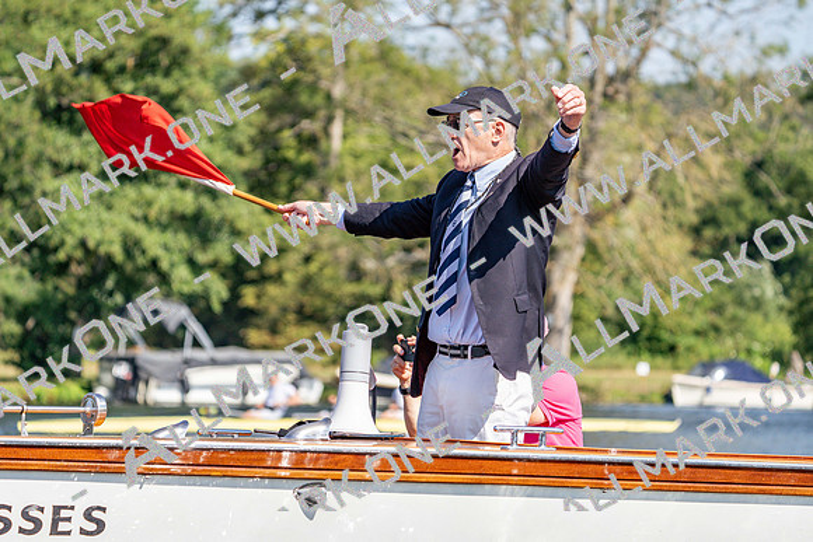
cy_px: 271
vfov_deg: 6.9
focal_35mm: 200
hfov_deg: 10.3
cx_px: 406
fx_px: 4518
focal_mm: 200
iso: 320
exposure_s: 1/2000
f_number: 5.6
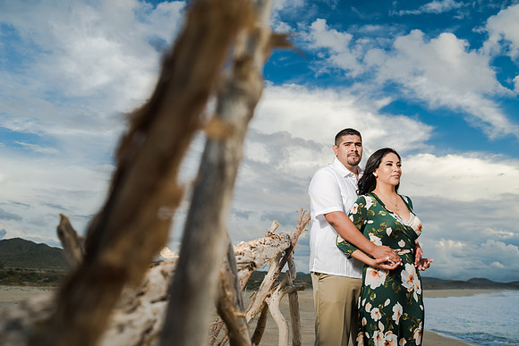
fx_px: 505
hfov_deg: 54.4
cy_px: 173
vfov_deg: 37.9
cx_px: 260
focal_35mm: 35
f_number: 5
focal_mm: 35
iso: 100
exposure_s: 1/200
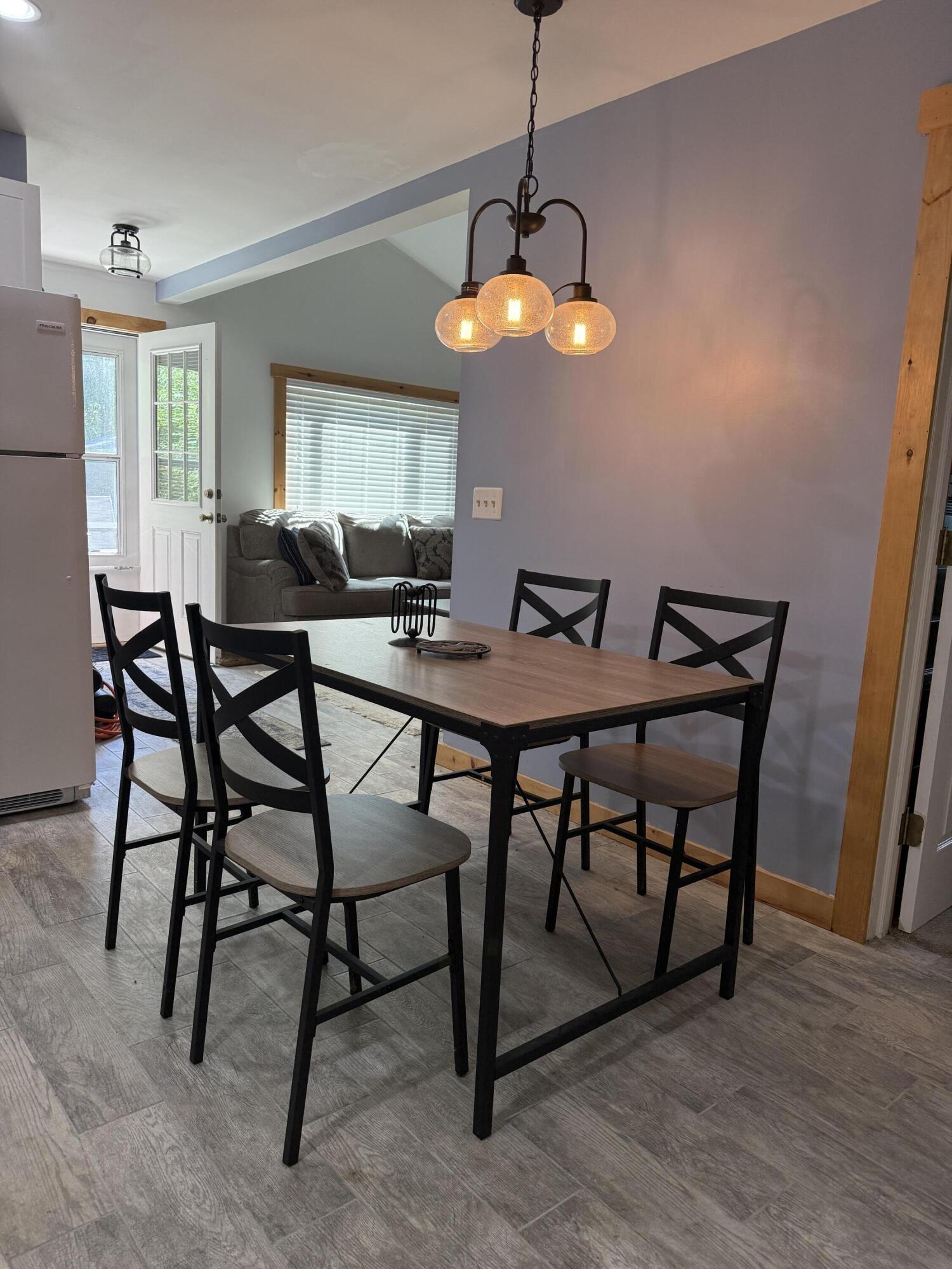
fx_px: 880
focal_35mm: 24
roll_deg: -2.9
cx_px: 476
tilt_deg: -8.2
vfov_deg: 71.6
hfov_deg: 56.8
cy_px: 634
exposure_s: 1/128
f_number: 1.78
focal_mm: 6.76
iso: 200
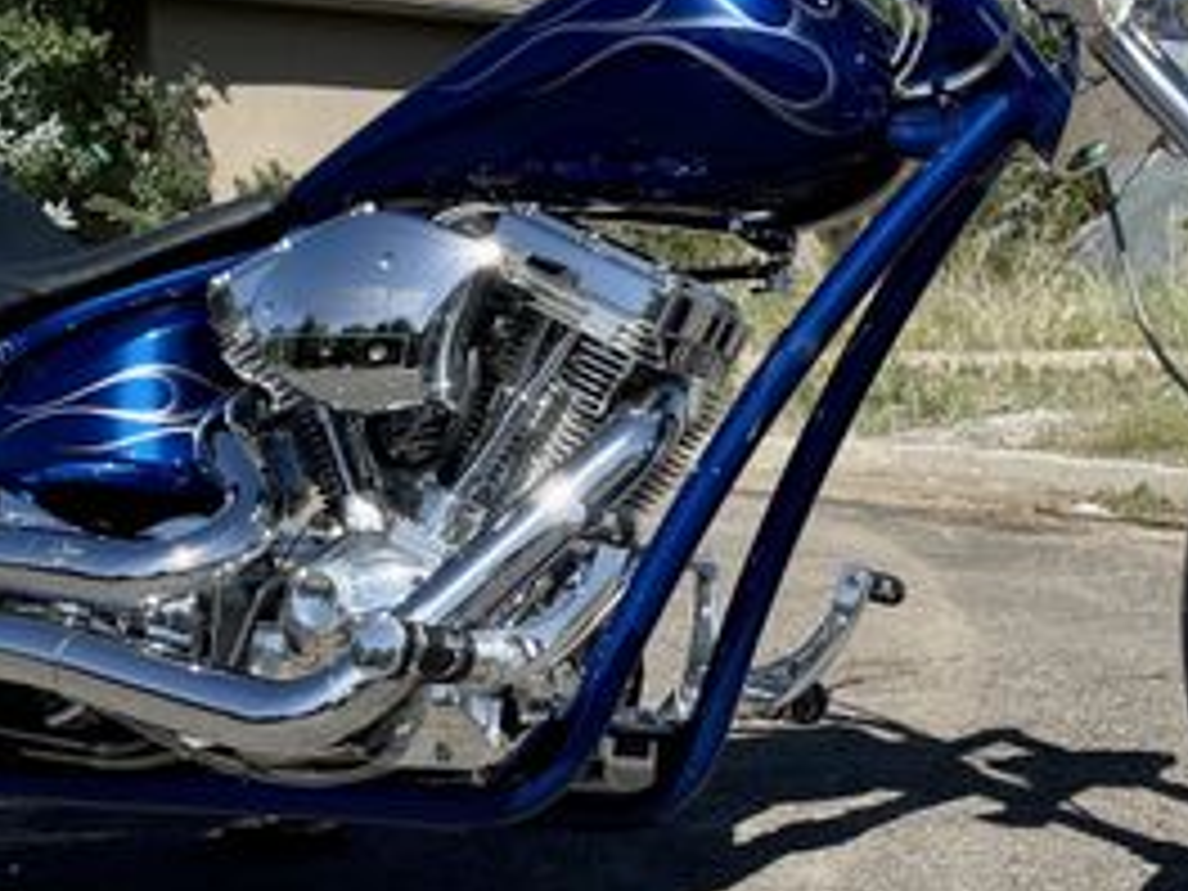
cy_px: 288
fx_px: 2162
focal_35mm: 63
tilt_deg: -1.1
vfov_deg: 23.2
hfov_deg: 30.3
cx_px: 855
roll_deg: -0.3
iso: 32
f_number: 1.6
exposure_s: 1/3448
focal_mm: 5.1
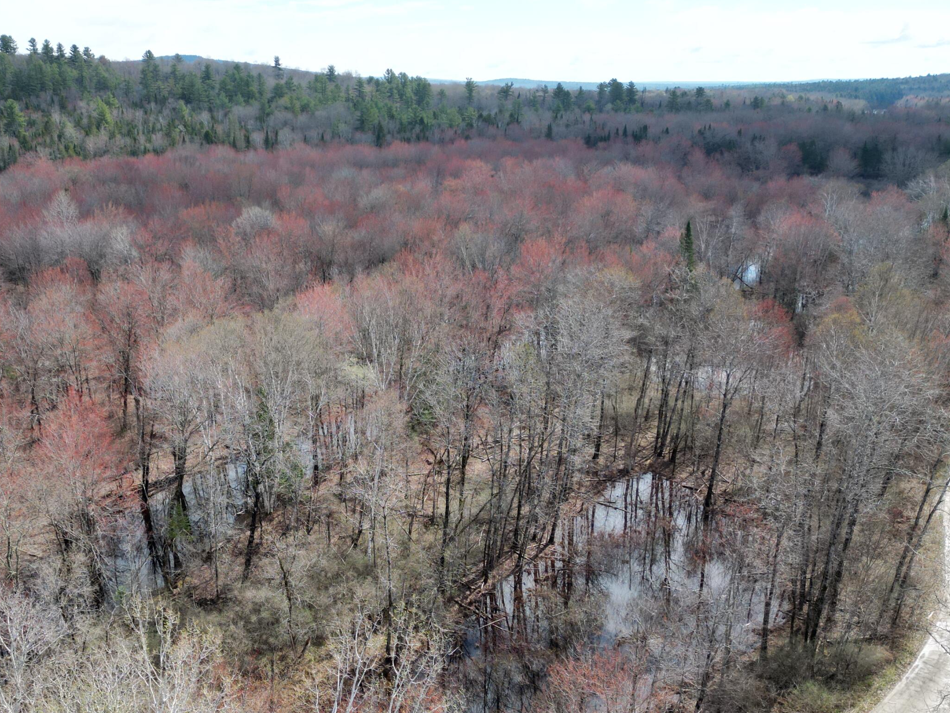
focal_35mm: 35
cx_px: 346
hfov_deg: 52.0
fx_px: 961
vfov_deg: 40.4
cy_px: 442
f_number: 1.7
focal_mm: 6.72
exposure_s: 1/3000
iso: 200
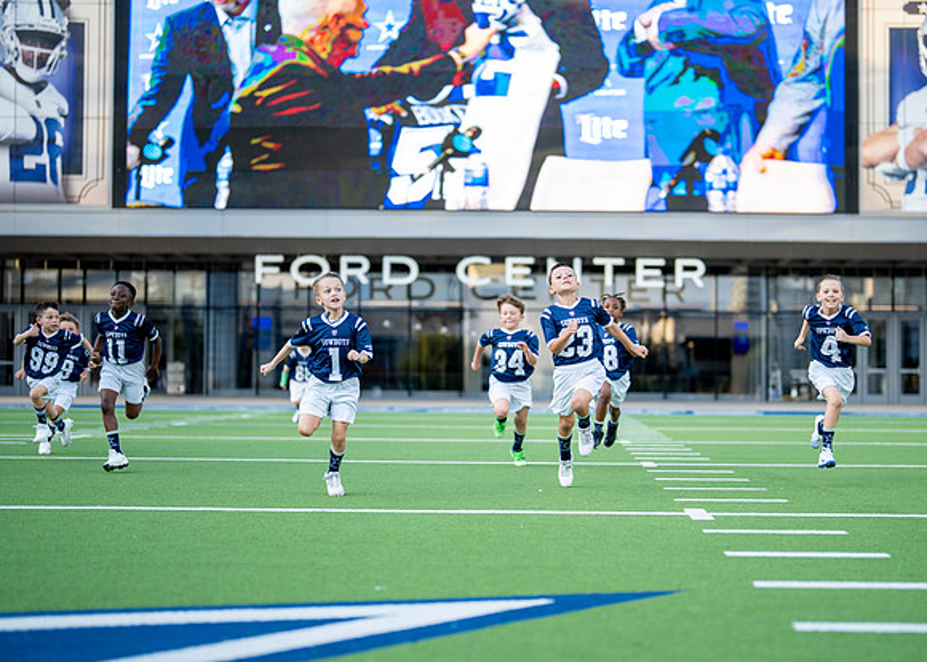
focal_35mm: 64
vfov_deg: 22.3
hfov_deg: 30.9
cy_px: 382
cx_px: 509
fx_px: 1676
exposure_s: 1/1600
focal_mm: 50
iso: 125
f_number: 1.2
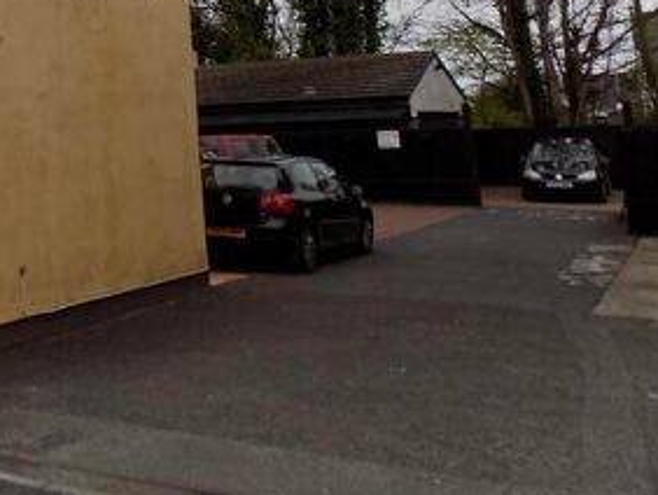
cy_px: -57
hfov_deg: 29.3
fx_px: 1084
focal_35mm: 57
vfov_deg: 24.0
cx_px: -121
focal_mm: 4
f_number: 3.1
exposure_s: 1/800
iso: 80
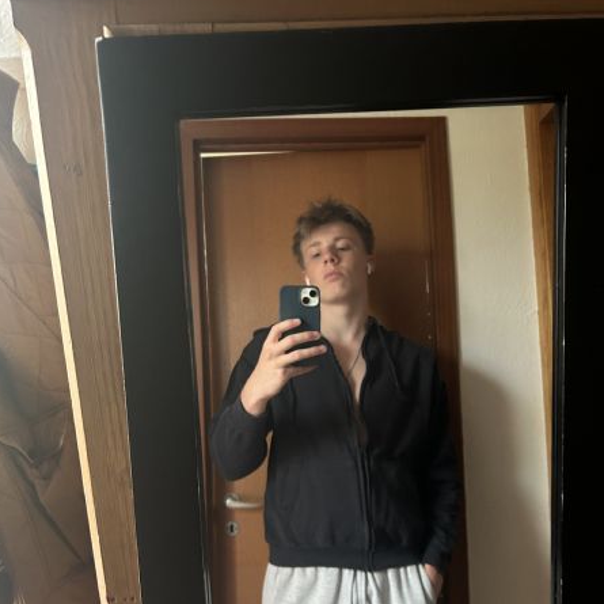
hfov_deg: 52.5
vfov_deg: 51.9
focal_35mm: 31
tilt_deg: -17.7
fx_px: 612
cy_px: 385
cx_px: 301
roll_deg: +0.8
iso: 800
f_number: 1.5
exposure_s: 1/30
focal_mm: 5.7
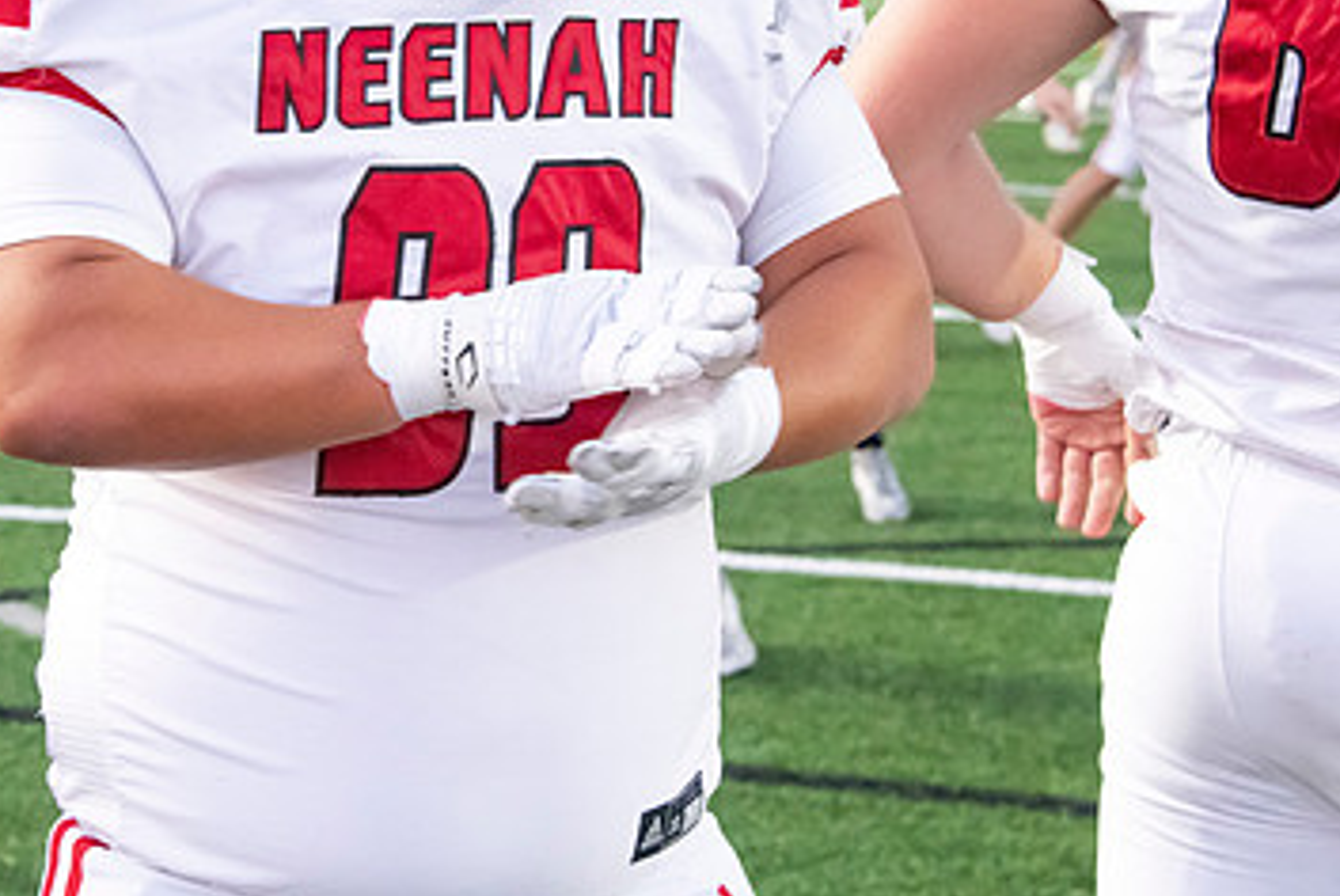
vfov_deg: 10.7
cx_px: 467
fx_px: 4768
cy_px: 184
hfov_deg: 16.0
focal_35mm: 128
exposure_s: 1/640
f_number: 7.1
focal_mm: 78
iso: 10000
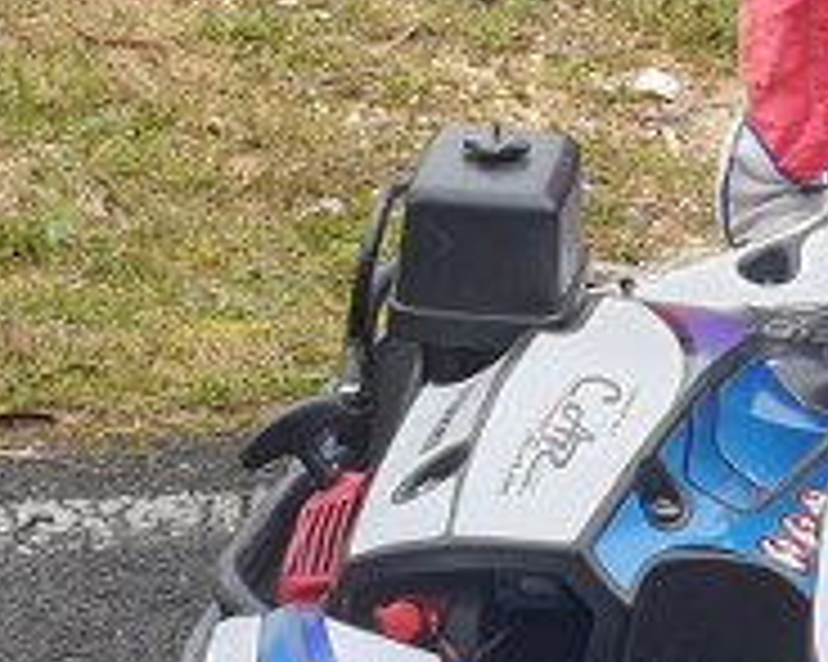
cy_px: 117
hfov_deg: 13.0
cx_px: 803
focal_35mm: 147
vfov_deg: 10.5
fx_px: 3600
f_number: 2.4
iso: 50
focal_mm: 4.3
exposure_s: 1/464
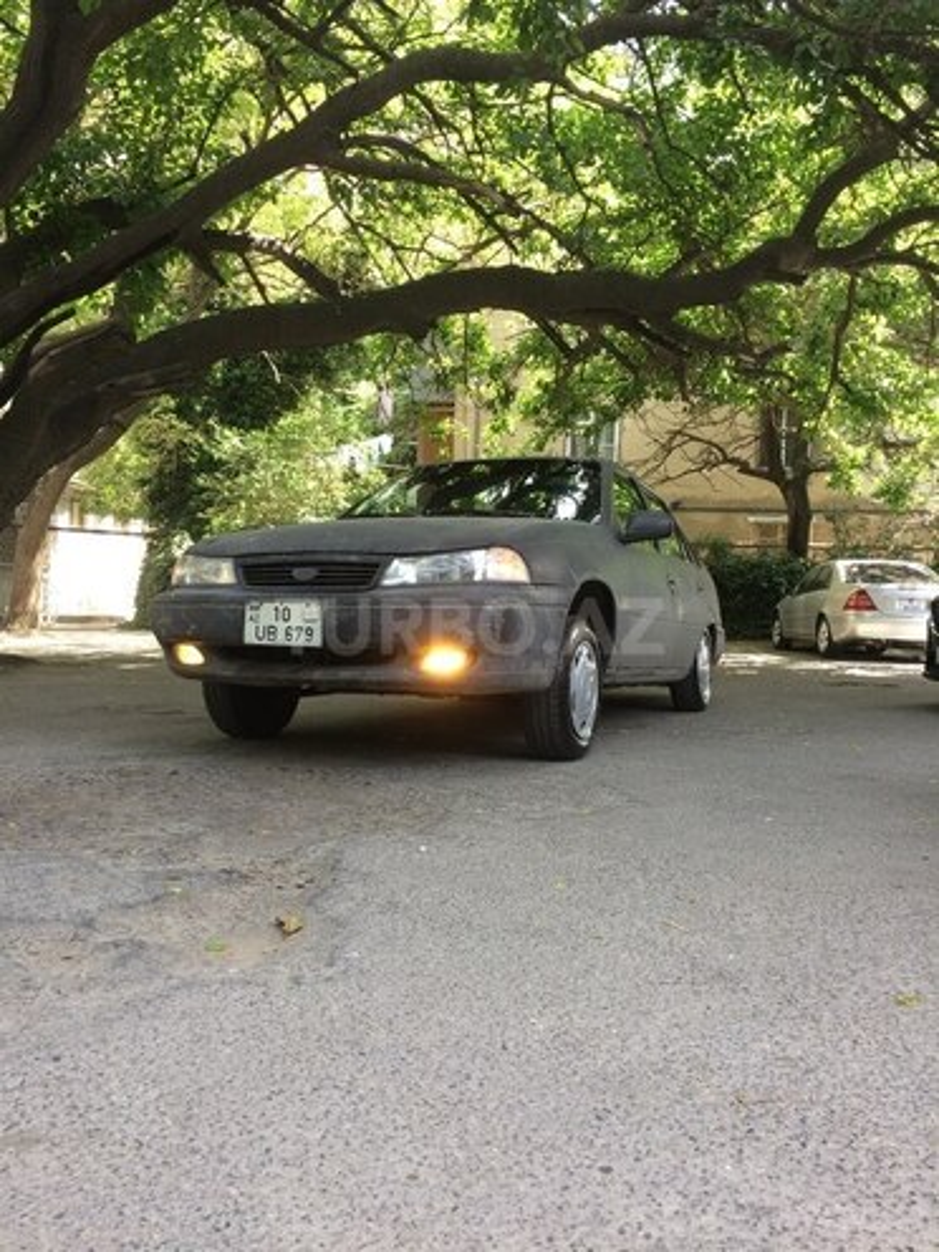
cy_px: 626
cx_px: 470
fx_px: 1049
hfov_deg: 48.2
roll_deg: +1.1
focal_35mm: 29
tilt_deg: -3.9
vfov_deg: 61.7
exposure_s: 1/100
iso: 50
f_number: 2.2
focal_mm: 4.15
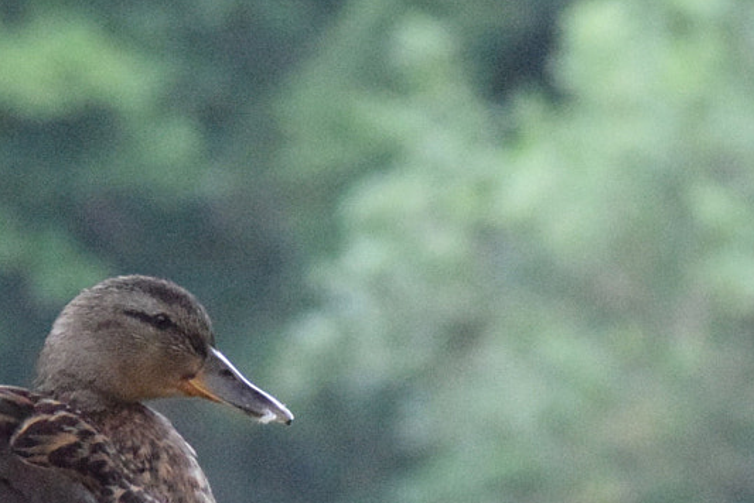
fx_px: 24538
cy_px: 365
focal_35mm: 1171
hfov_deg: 1.8
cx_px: 291
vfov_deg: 1.2
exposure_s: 1/1250
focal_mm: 260
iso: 12800
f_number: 14
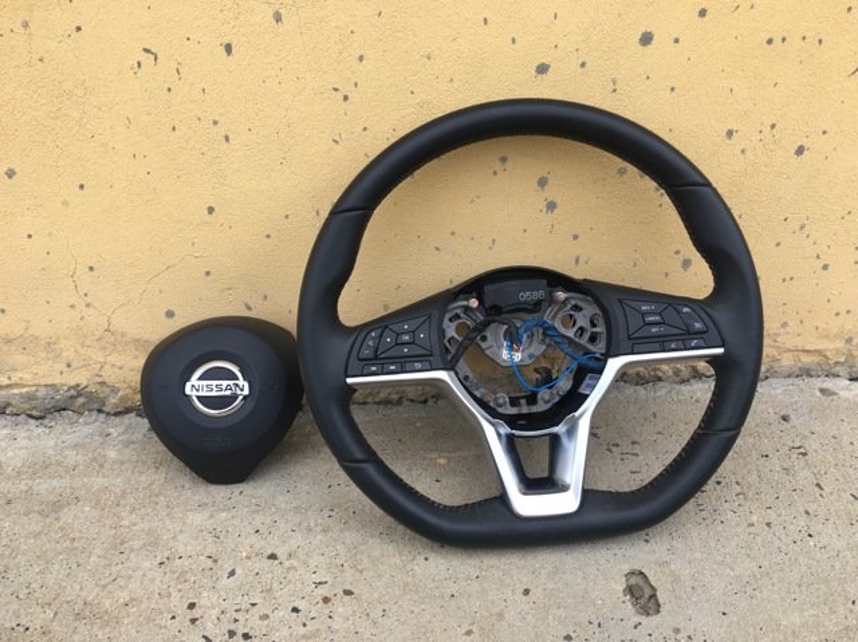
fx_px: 718
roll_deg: -0.4
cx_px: 429
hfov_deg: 61.7
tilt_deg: -31.9
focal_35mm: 29
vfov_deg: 48.2
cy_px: 321
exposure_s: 1/100
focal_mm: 4.15
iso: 25
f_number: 2.2
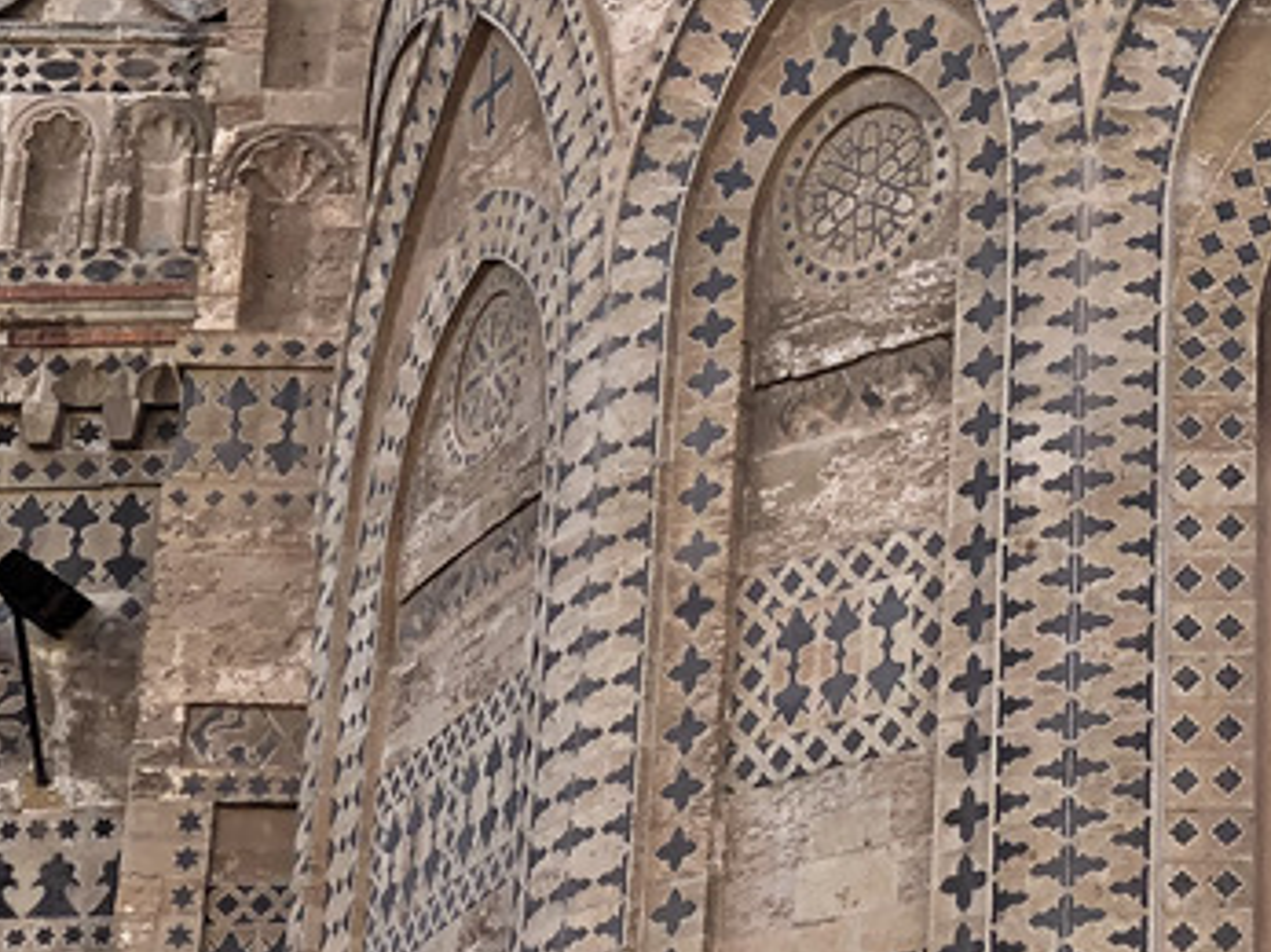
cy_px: -88
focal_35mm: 180
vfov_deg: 8.2
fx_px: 6607
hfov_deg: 10.8
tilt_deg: +28.0
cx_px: 1601
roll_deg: +1.3
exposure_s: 1/245
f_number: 2.4
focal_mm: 6
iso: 16
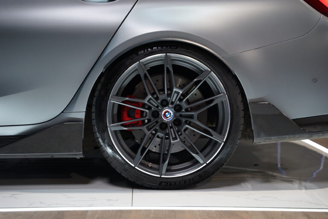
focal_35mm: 70
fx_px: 638
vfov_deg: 19.5
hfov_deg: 28.8
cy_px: 110
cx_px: 164
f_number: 2.8
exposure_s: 1/80
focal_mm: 70
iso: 640
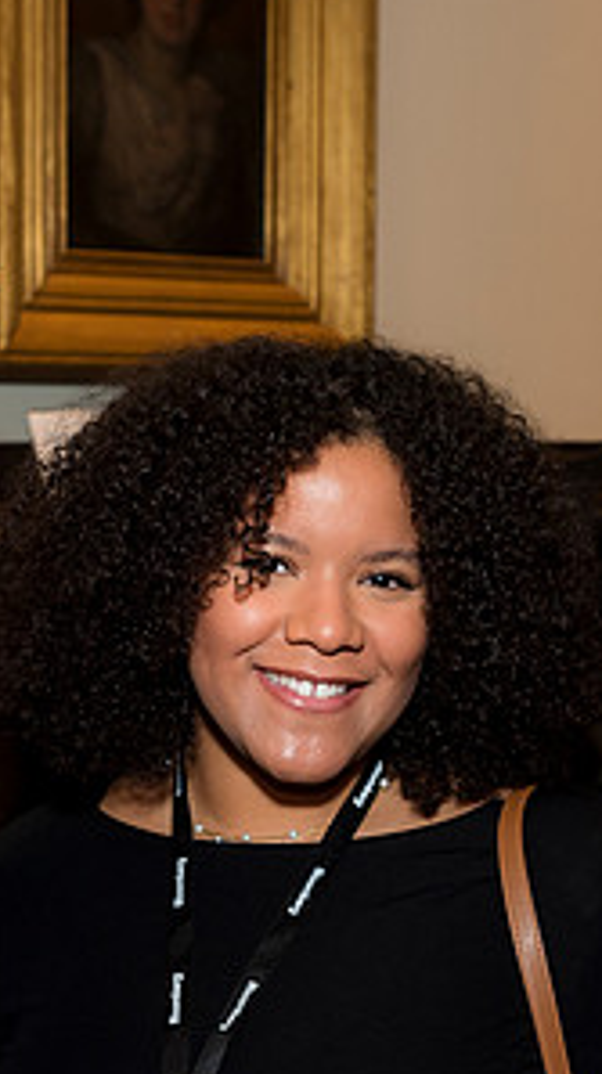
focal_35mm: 86
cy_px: 641
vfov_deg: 24.7
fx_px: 2447
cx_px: 183
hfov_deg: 14.0
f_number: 5
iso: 800
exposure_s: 1/125
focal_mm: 36
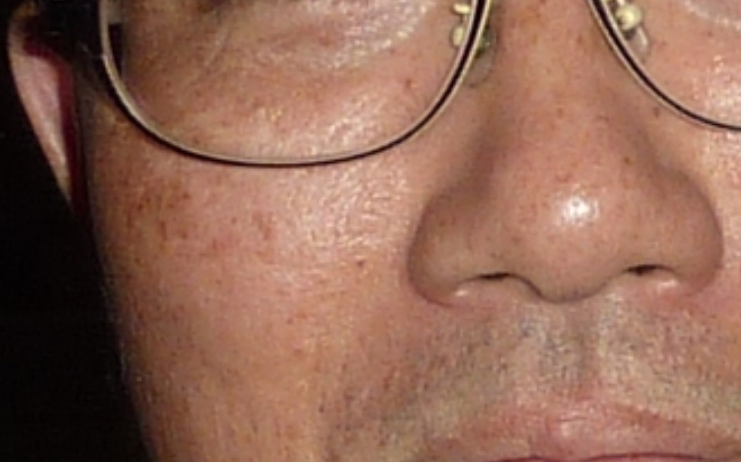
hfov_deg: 8.6
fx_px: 4785
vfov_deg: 5.5
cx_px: 1228
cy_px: 525
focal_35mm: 237
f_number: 3.3
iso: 100
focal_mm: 4.1
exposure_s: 1/30
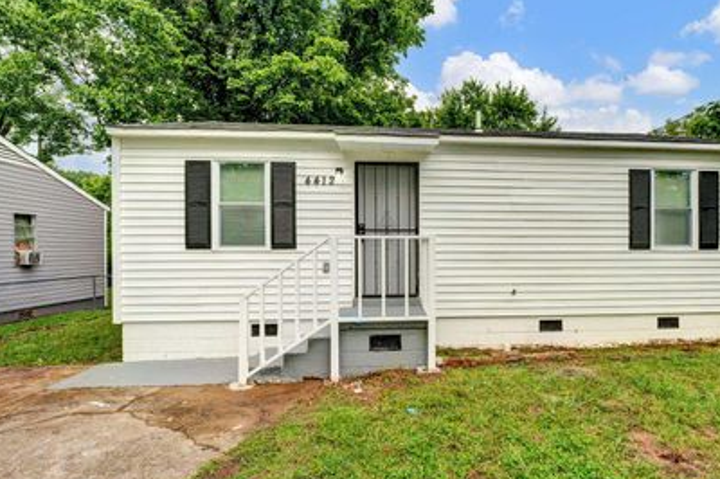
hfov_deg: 82.7
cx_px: 430
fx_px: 402
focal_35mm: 20
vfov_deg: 61.5
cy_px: 251
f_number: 8
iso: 800
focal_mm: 16.1
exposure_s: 1/800
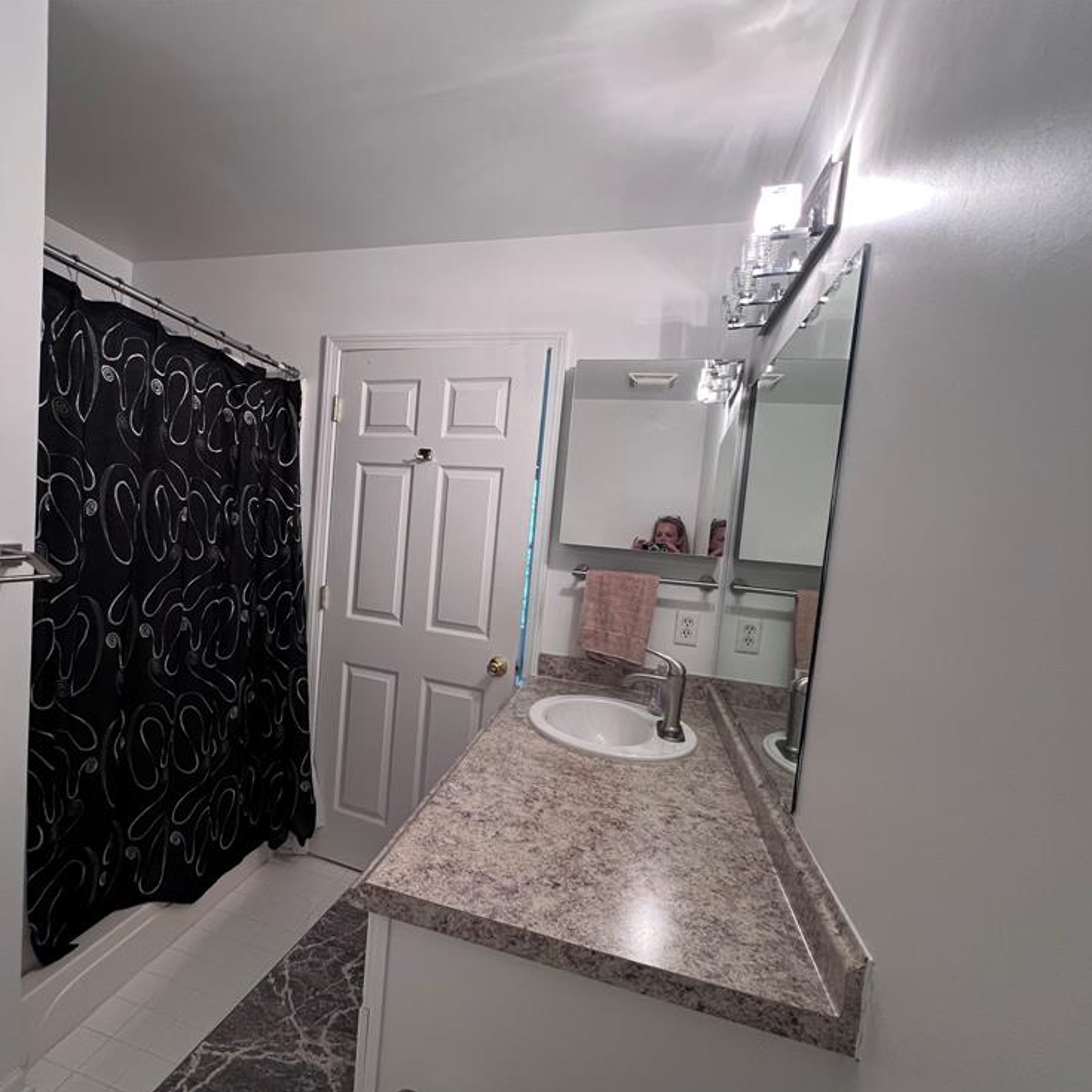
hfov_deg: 86.3
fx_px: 571
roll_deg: -4.5
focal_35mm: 16
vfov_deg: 87.4
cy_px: 566
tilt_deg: -4.4
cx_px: 437
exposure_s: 1/60
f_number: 1.8
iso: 250
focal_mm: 1.57
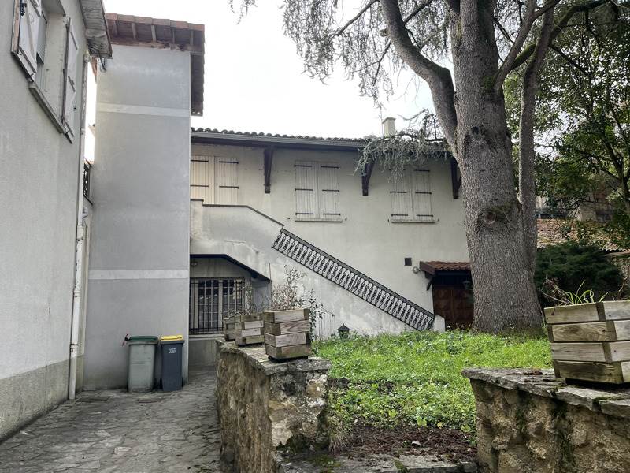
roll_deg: +2.6
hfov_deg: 67.3
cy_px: 236
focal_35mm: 26
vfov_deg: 53.1
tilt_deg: +8.8
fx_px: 473
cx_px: 315
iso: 50
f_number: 1.6
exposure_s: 1/520
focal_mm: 5.1
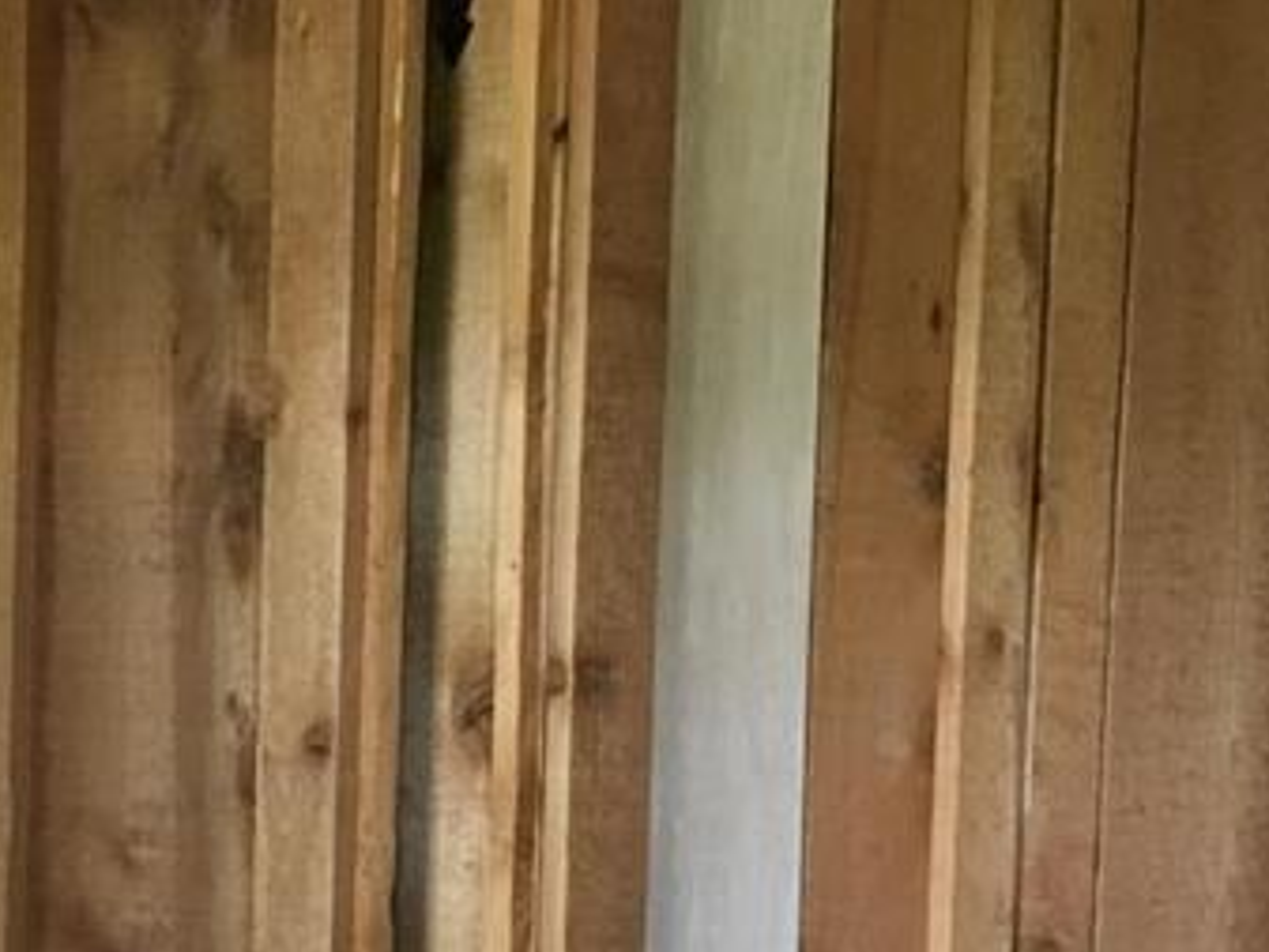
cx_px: 211
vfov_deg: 16.4
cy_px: 956
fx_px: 3227
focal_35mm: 88
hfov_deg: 21.9
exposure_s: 1/30
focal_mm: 4.15
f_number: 2.2
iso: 200
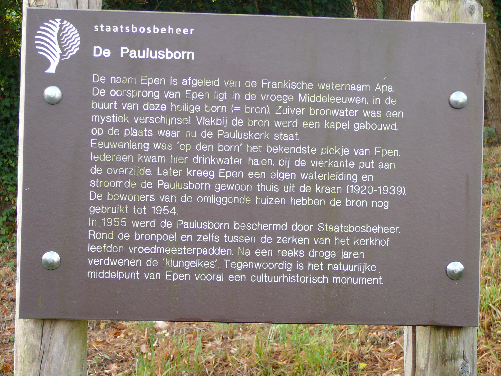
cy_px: 188
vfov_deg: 20.7
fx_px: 1028
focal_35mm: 71
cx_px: 250
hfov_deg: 27.4
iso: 80
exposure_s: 1/60
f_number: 3.7
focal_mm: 10.5
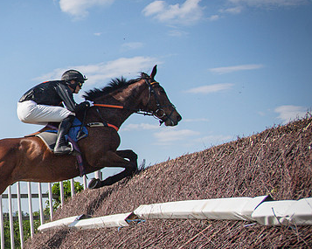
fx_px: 637
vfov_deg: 22.1
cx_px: -178
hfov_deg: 22.0
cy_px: 118
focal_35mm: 69
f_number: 4
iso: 100
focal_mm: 22
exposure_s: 1/2000
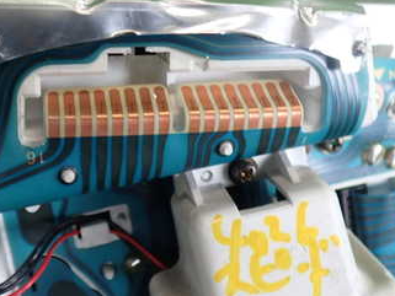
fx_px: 639
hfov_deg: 34.0
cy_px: 68
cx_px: 127
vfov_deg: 25.7
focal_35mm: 56
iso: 200
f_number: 2.3
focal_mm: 5.4
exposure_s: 1/100
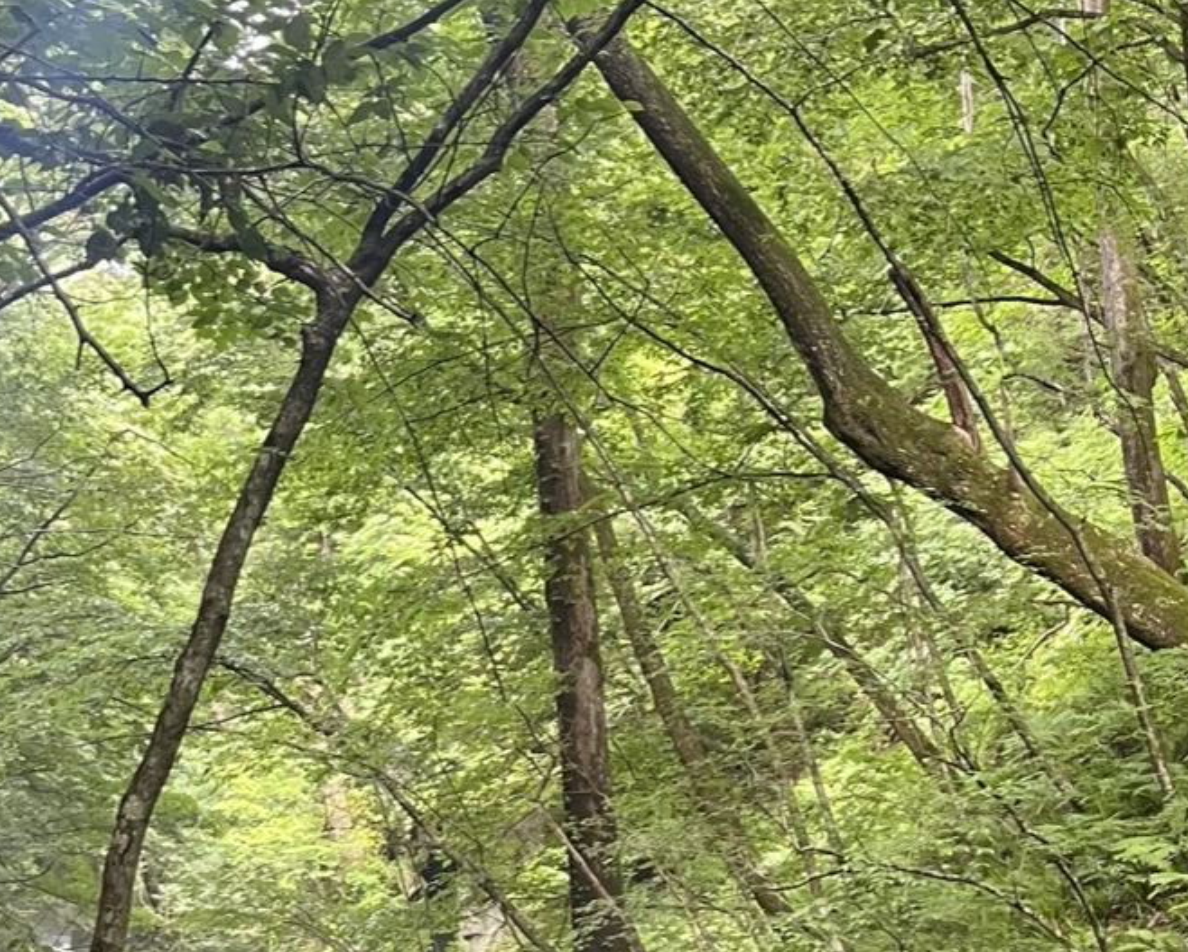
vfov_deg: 20.1
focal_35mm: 74
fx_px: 2603
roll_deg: +2.8
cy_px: 938
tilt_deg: +3.6
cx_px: 452
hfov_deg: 25.6
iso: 125
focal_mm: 5.1
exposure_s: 1/60
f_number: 1.6
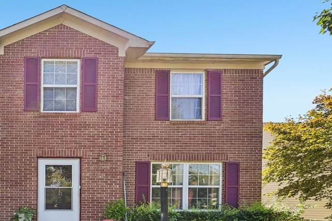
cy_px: 111
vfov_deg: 41.1
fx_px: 295
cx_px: 8
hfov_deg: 49.2
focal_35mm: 32
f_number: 8
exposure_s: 1/100
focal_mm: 16
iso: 100
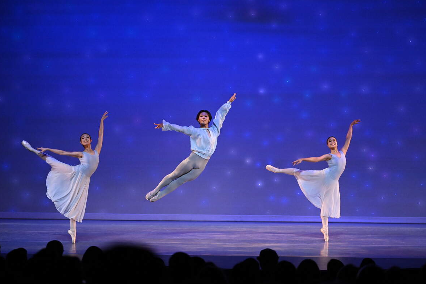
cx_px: 214
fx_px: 1112
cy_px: 141
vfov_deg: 14.6
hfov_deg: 21.7
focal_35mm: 94
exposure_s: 1/1250
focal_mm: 92
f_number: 2.8
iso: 6400
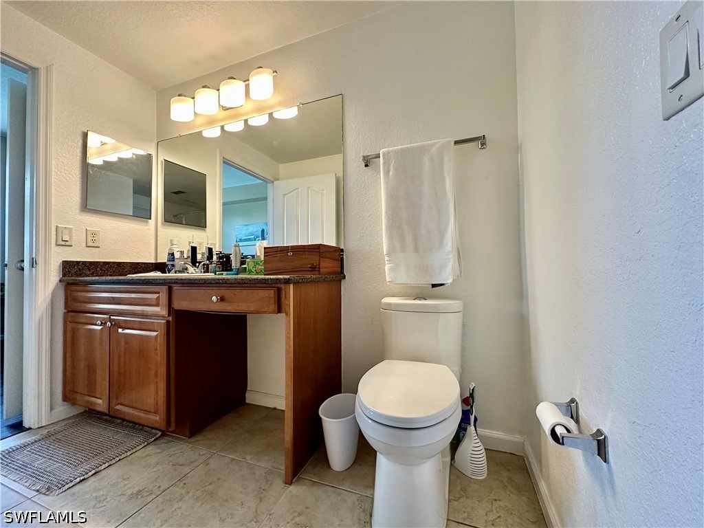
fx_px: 285
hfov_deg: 102.1
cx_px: 352
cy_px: 264
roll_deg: +0.9
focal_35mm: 14
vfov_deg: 85.7
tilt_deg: +1.0
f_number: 2.2
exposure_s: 1/99
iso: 250
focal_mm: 2.22
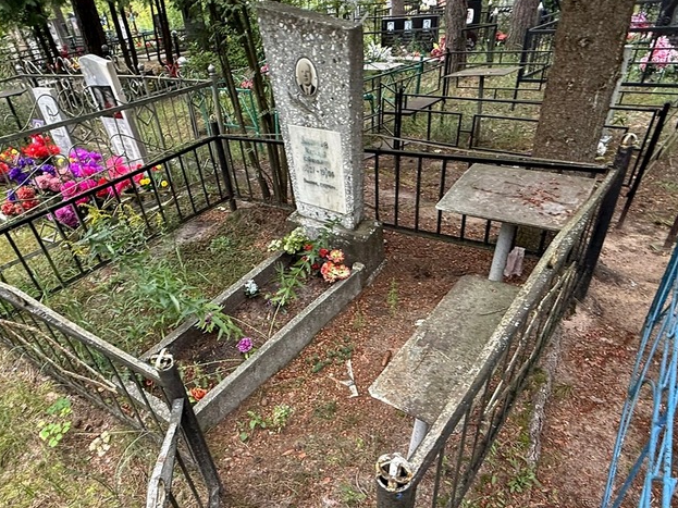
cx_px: 283
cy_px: 317
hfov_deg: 73.4
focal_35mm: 23
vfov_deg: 58.2
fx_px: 450
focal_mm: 2.22
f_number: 2.2
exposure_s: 1/99
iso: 64
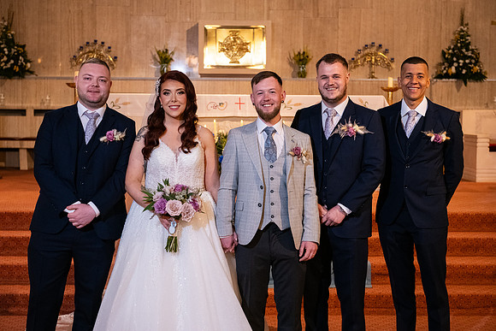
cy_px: 166
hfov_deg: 32.4
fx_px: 854
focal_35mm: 62
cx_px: 248
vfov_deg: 21.9
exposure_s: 1/160
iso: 2000
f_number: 5
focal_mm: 62
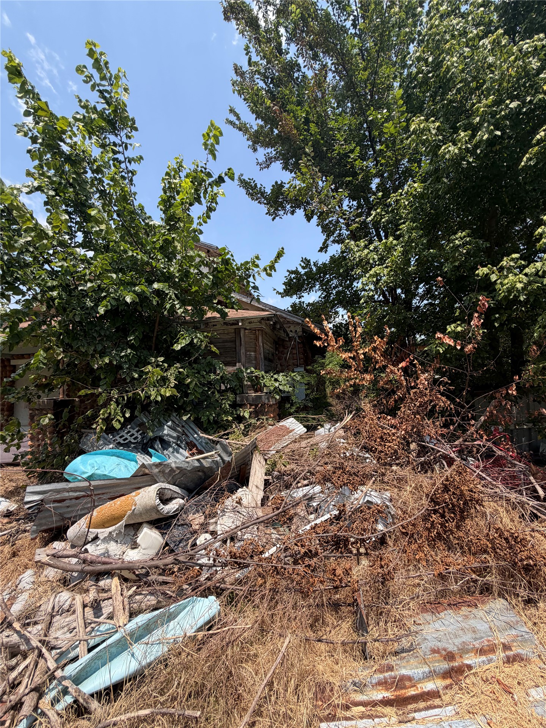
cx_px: 273
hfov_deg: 85.7
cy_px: 364
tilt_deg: +6.3
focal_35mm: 14
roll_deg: +2.3
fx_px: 294
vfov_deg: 102.1
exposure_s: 1/770
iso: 32
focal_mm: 2.22
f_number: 2.2
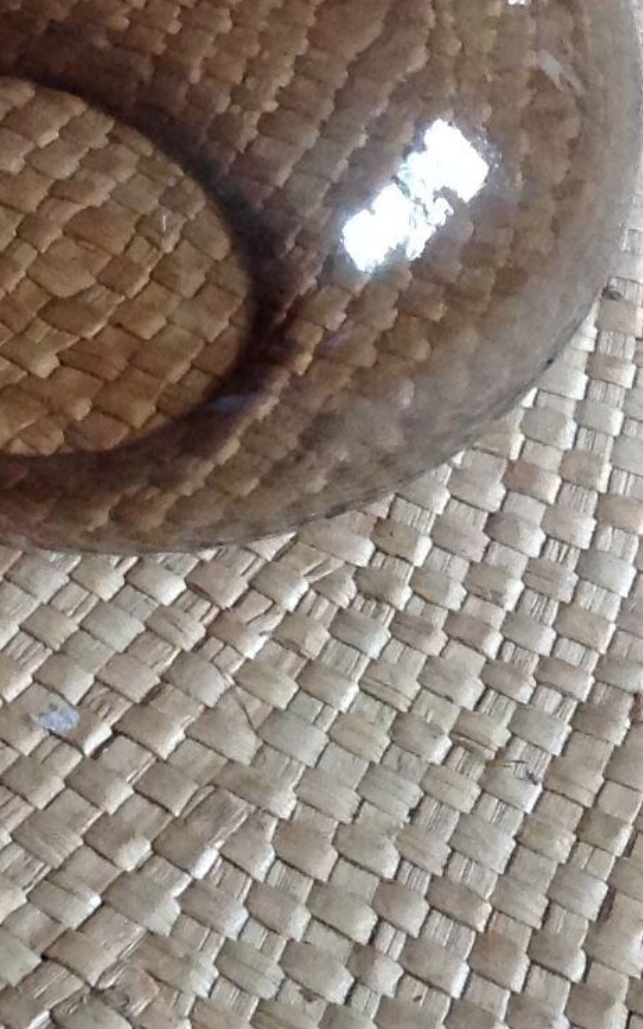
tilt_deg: -45.5
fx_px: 3644
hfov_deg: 9.6
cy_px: 157
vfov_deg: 15.9
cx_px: -497
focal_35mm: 130
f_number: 2.4
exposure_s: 1/15
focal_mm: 4.28
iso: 200
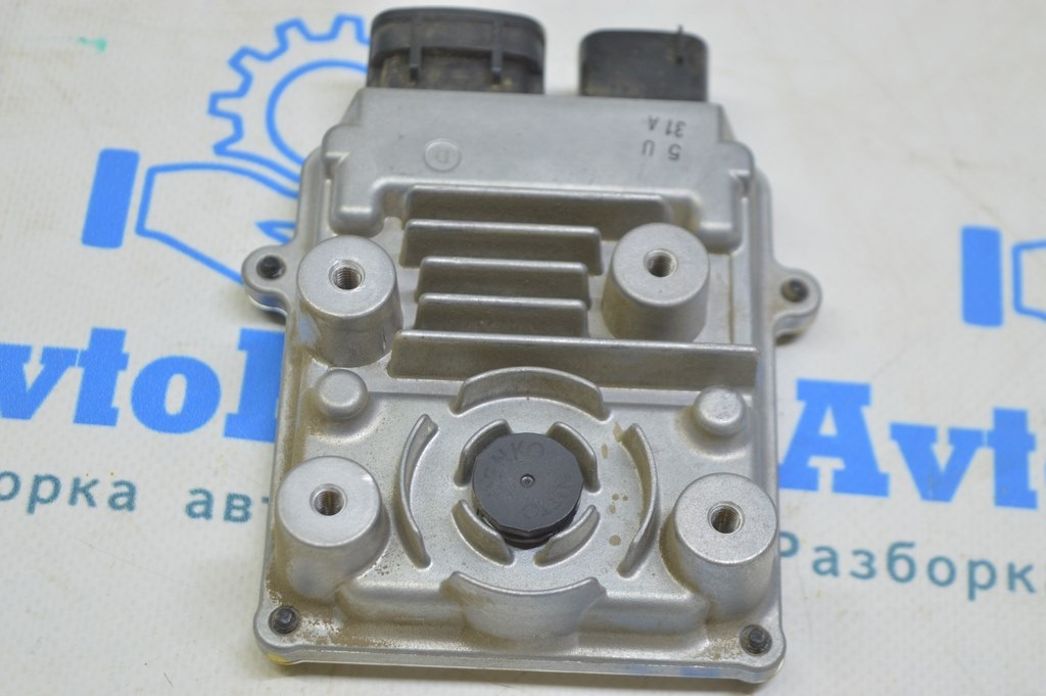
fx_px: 2395
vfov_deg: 16.5
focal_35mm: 82
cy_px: 348
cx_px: 523
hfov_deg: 24.6
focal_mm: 55
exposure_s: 1/20
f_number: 5.6
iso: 400
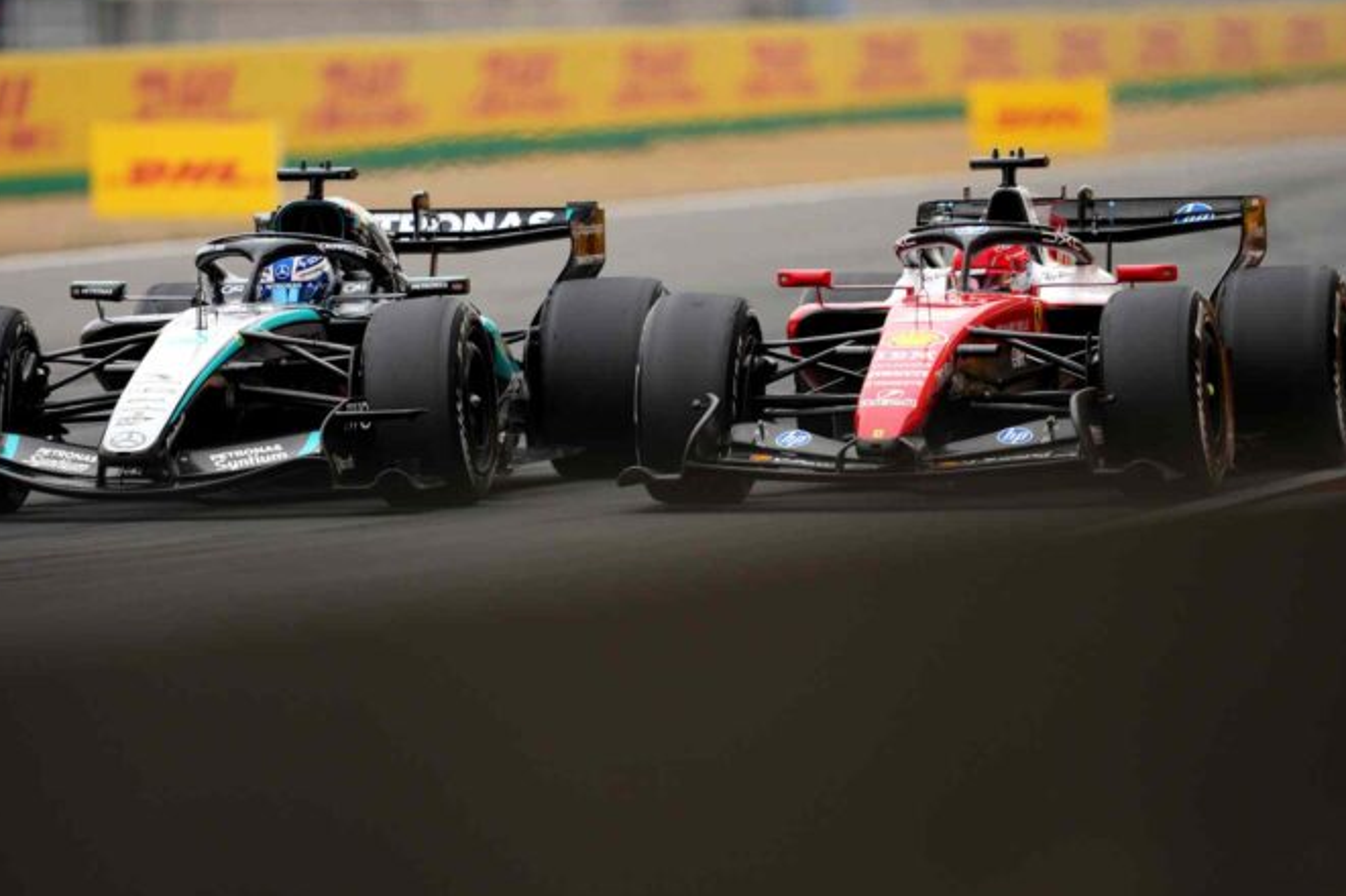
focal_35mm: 465
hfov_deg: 4.4
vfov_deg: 3.0
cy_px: 493
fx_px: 17376
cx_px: 619
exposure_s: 1/1250
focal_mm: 400
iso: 400
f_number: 2.8
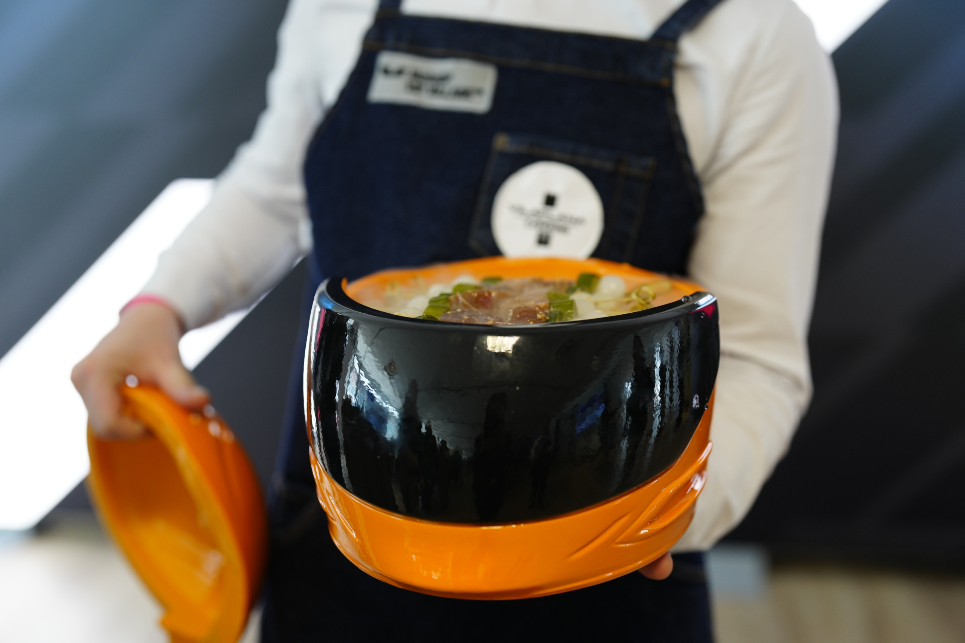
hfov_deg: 39.6
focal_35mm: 50
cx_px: 482
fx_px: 1340
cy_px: 322
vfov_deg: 27.0
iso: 400
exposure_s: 1/80
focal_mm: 50
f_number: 2.5
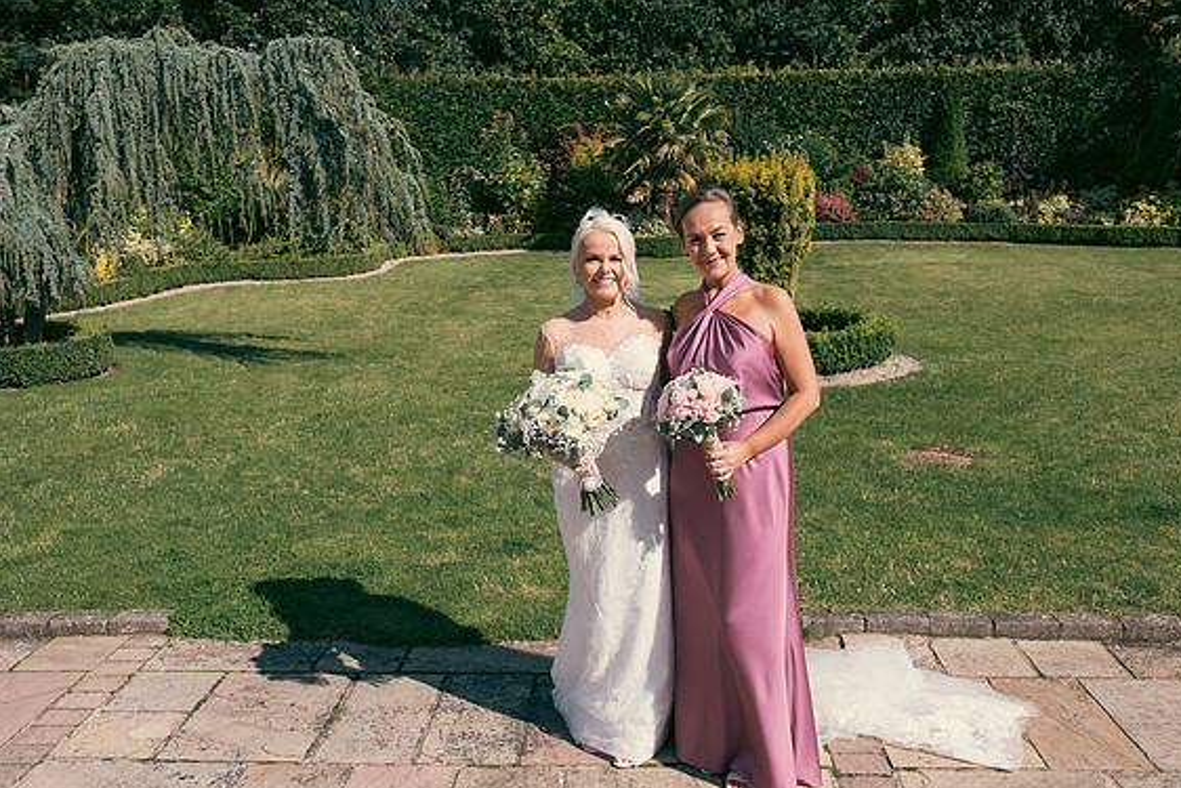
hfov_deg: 57.2
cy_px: 405
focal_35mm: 33
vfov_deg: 40.0
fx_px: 1083
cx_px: 607
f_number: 6.3
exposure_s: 1/1600
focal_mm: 32
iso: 160
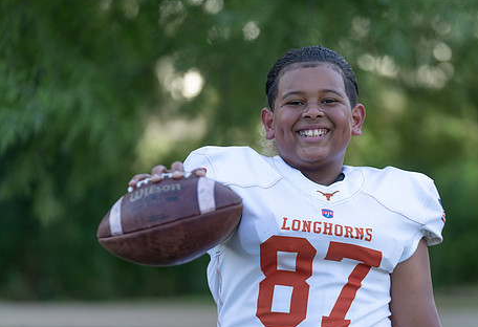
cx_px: 302
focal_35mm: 166
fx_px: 2222
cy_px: 194
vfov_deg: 8.4
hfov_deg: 12.3
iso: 200
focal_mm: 118
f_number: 2.8
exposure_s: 1/400
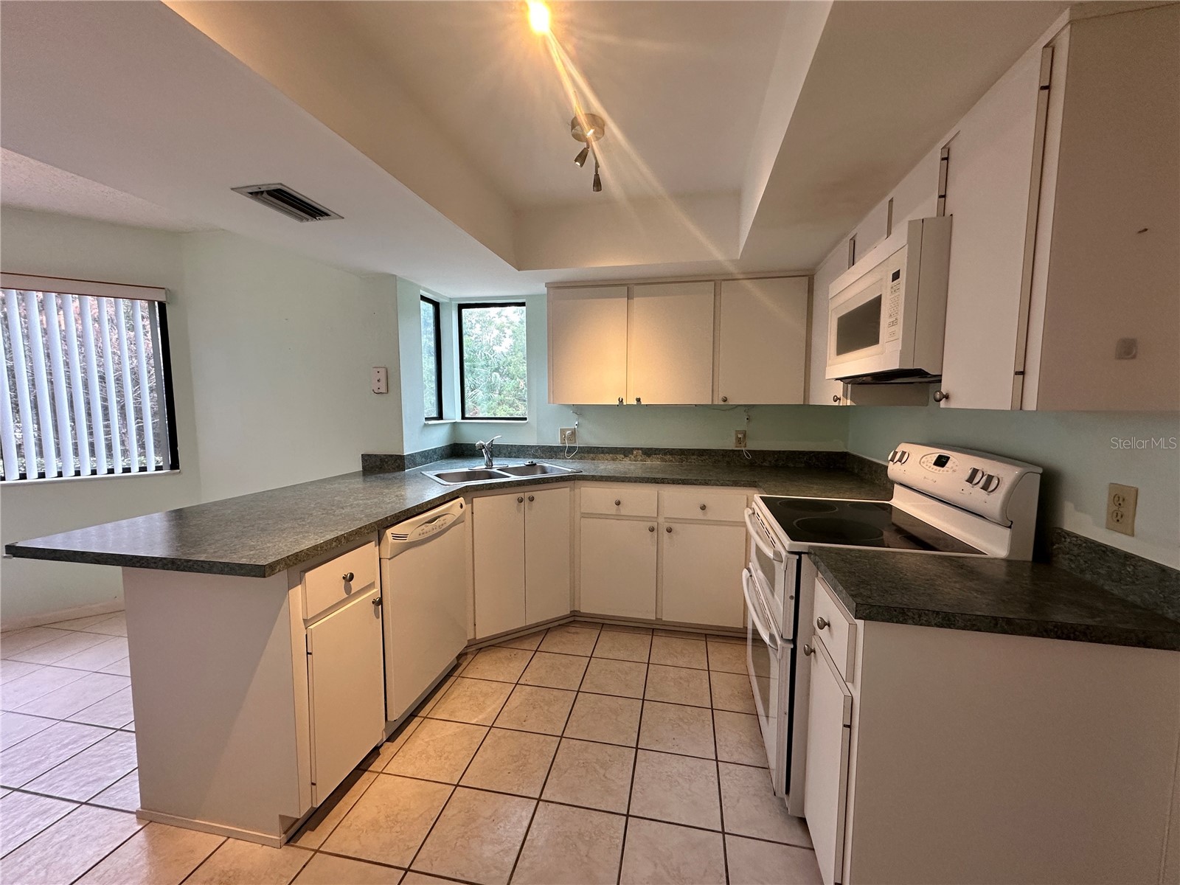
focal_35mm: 14
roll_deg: -0.1
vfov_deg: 85.7
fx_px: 477
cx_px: 590
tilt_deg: -5.6
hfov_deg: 102.1
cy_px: 442
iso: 200
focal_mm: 2.22
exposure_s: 1/120
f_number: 2.2
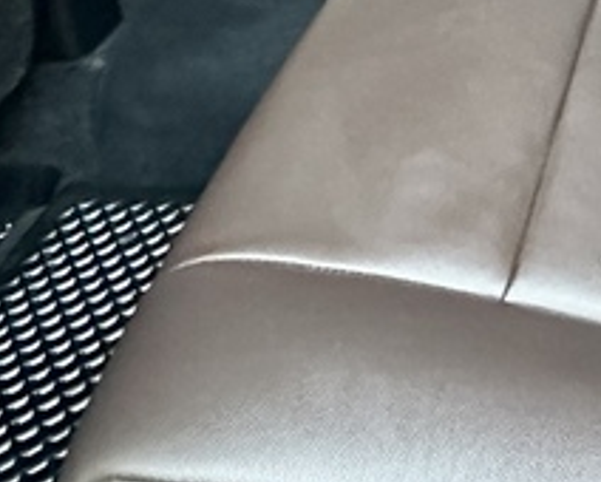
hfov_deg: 23.6
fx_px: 1175
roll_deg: -0.9
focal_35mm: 66
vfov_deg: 19.8
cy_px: -261
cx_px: 873
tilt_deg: -21.8
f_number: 2.2
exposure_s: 1/35
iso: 1600
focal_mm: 2.22
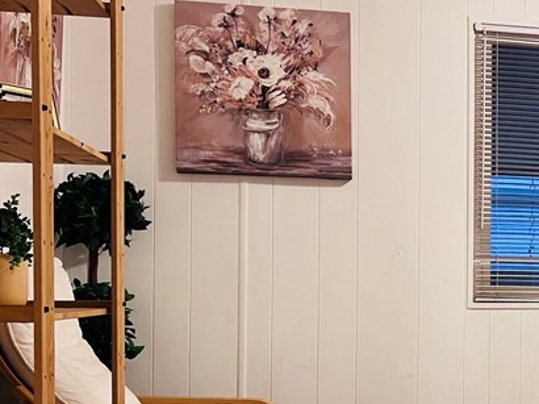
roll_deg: -0.6
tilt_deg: -0.8
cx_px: 542
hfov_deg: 28.0
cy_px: 307
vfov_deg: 22.3
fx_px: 1012
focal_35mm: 65
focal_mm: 5.7
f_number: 1.5
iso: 200
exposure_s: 1/60
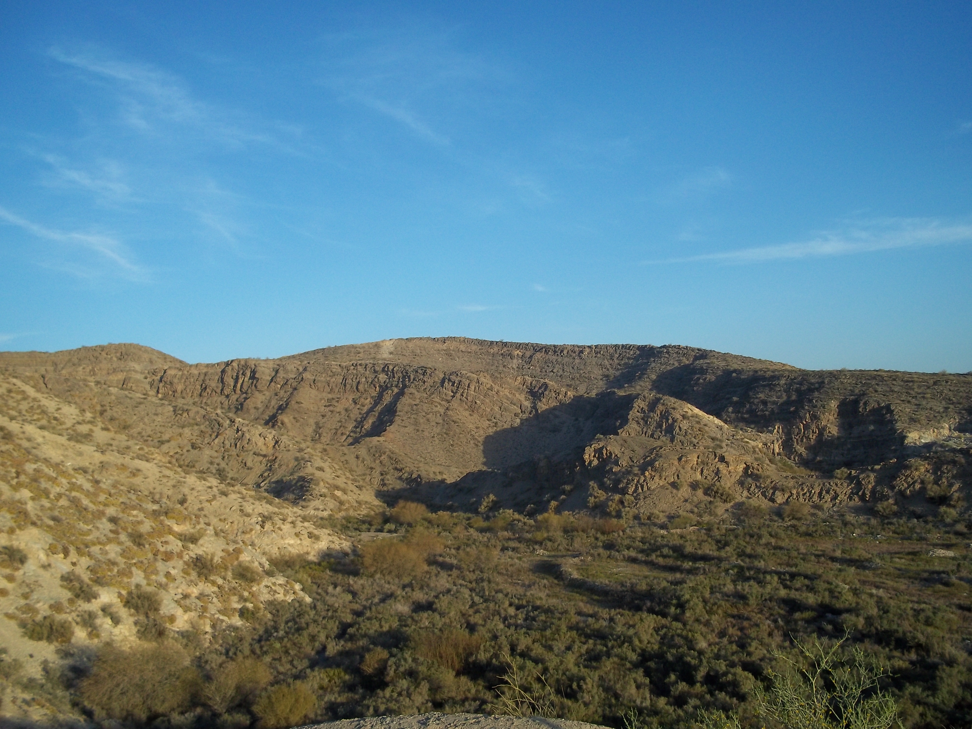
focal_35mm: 36
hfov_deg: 51.4
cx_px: 486
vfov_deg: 39.7
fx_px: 1011
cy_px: 364
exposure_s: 1/125
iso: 80
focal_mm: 6.5
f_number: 8
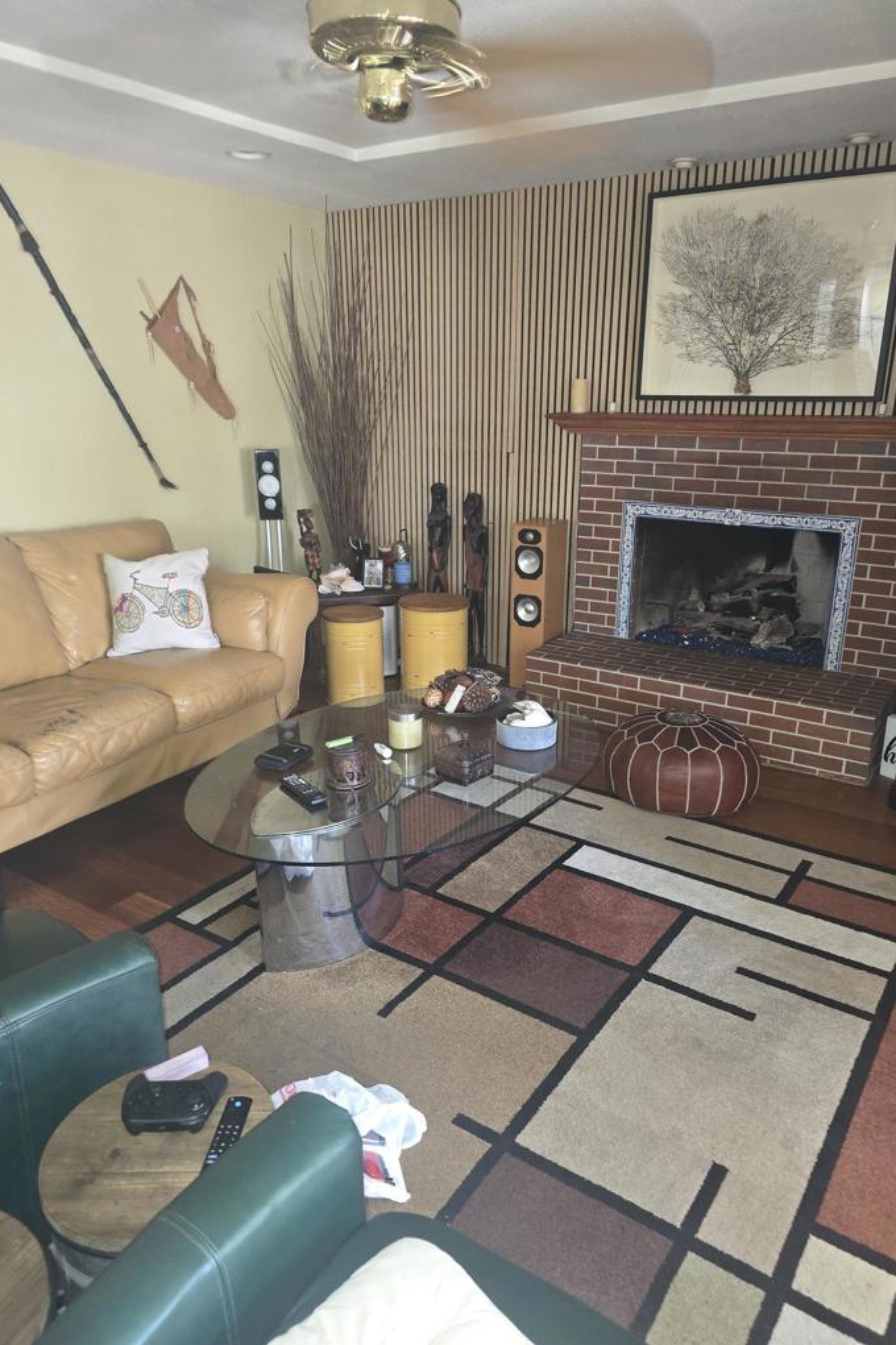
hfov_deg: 53.1
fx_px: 897
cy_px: 672
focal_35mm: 24
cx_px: 472
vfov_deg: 73.8
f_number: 1.7
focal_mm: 6.3
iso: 400
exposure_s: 1/12
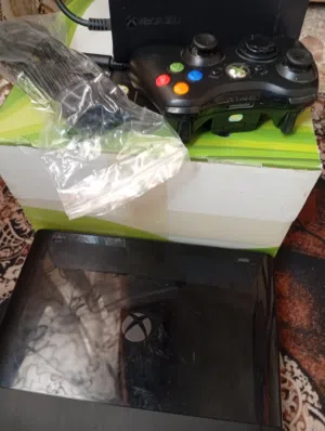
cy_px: 216
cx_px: 162
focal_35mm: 27
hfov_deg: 51.5
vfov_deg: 65.2
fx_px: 337
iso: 328
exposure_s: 1/33.3
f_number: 1.8
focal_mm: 3.98
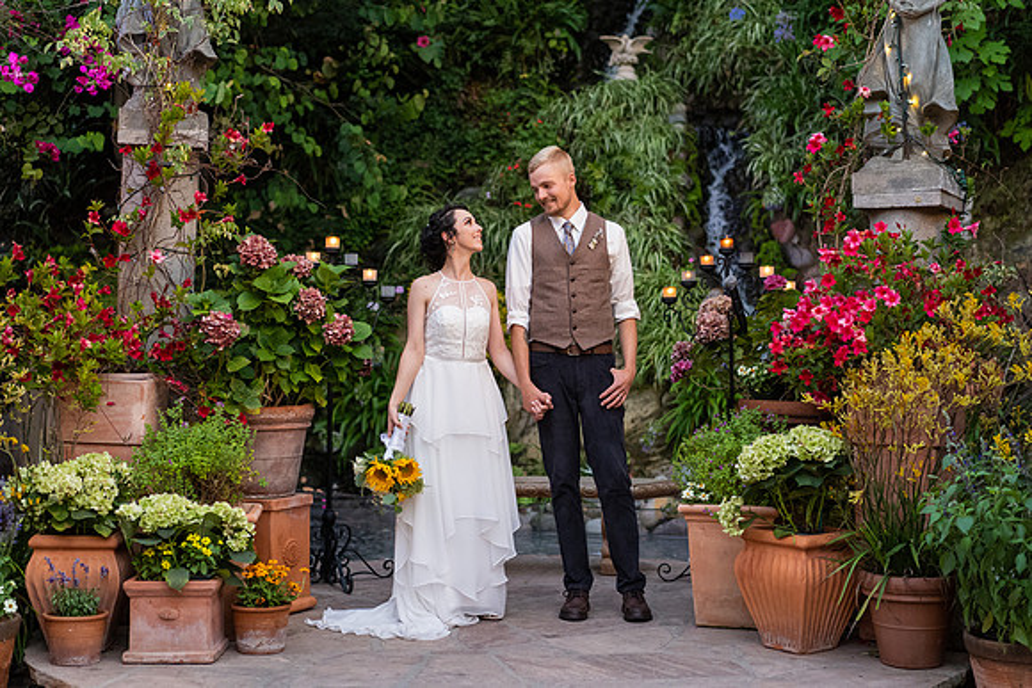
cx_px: 516
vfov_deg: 24.6
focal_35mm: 55
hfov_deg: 36.2
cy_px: 344
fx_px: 1577
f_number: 2.2
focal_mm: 55
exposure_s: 1/320
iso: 500
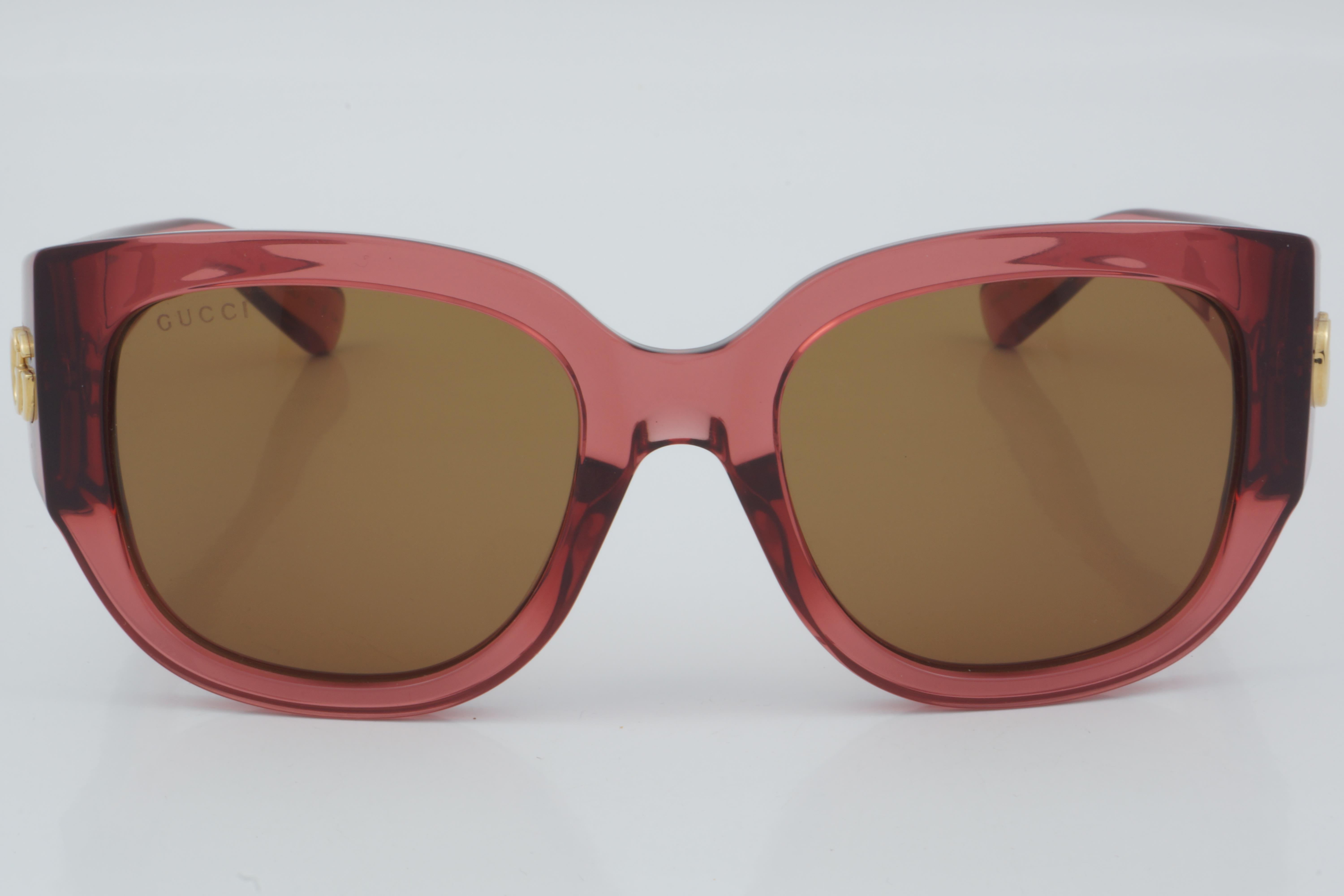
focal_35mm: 82
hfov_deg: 24.6
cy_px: 448
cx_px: 672
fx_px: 3080
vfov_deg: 16.6
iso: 100
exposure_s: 1/4
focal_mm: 55
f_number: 32
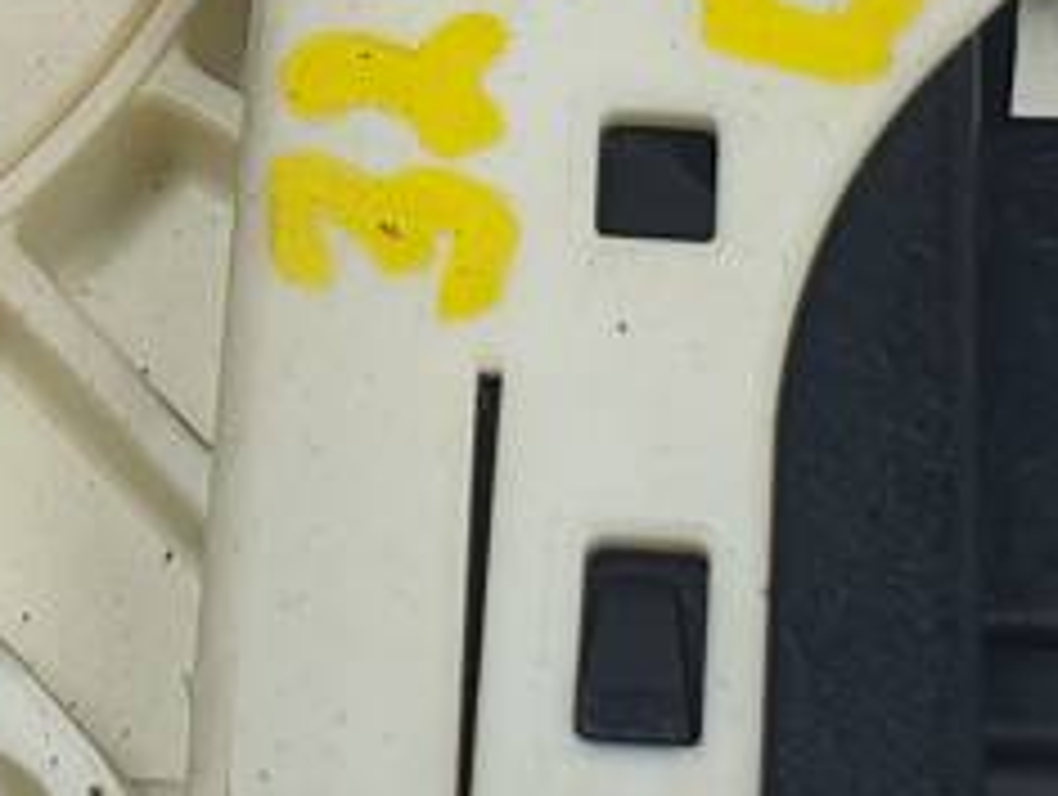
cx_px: 275
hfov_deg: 12.4
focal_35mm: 159
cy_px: -220
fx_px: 4867
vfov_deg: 9.2
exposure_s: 1/253
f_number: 2.4
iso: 50
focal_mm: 4.3
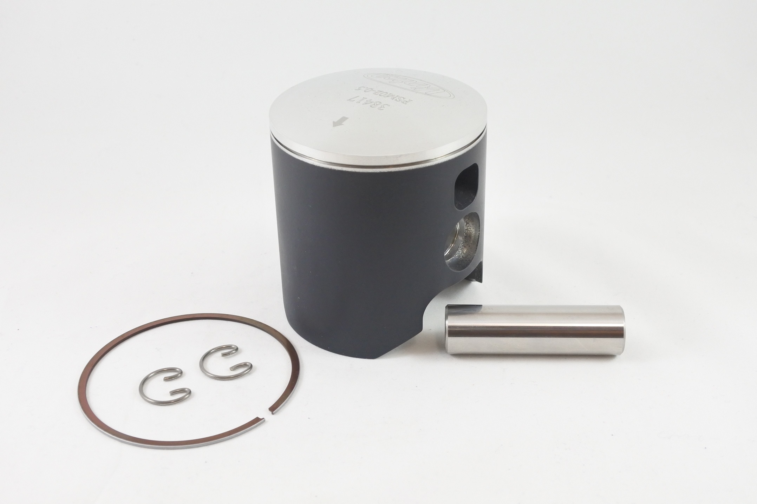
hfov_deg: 48.5
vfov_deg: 33.4
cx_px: 378
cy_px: 252
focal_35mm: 40
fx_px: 841
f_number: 4.2
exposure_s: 1/125
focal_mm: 15
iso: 560
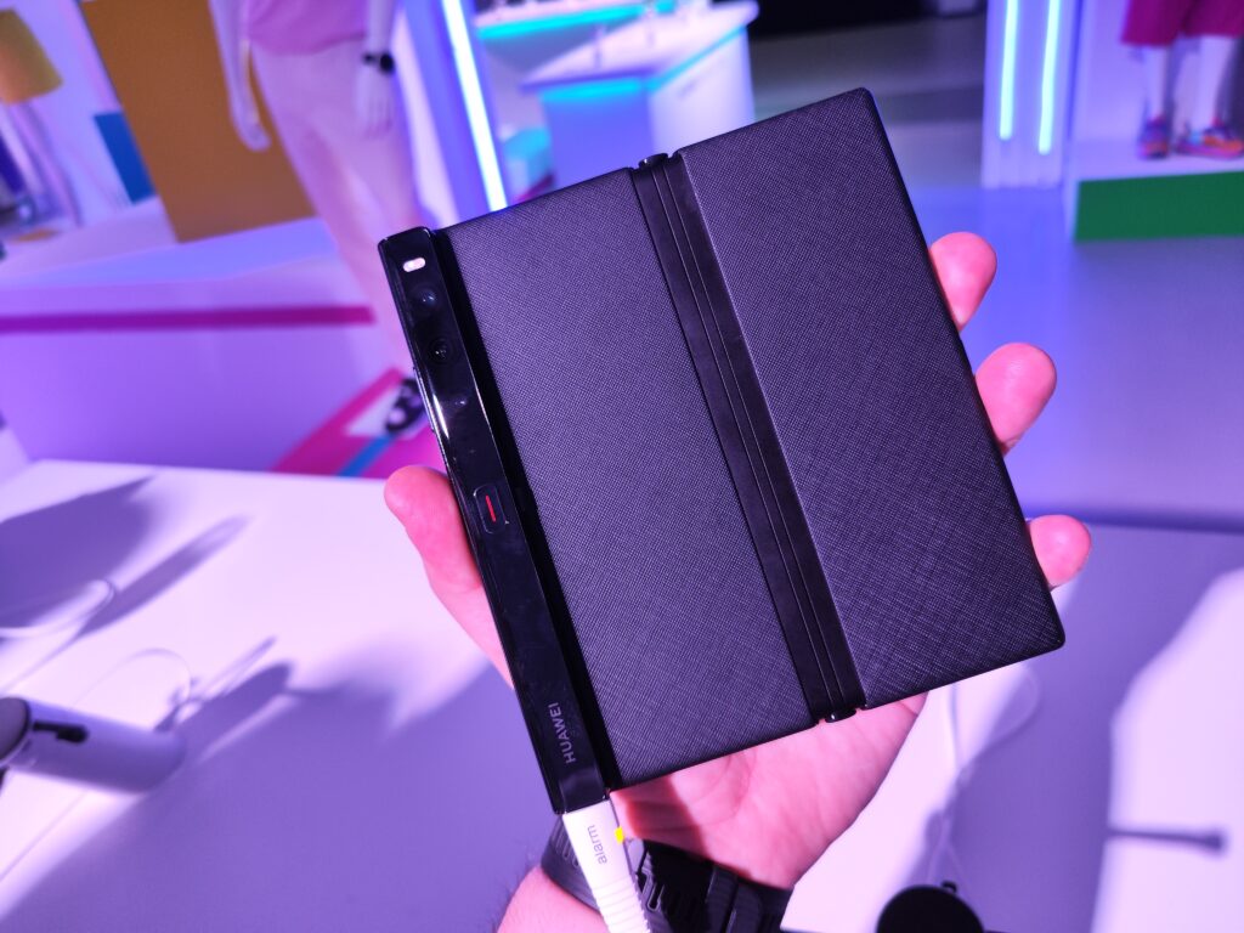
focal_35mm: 24
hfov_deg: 71.6
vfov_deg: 56.8
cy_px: 466
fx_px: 862
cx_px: 622
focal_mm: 6.92
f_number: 1.9
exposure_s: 1/120
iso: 178
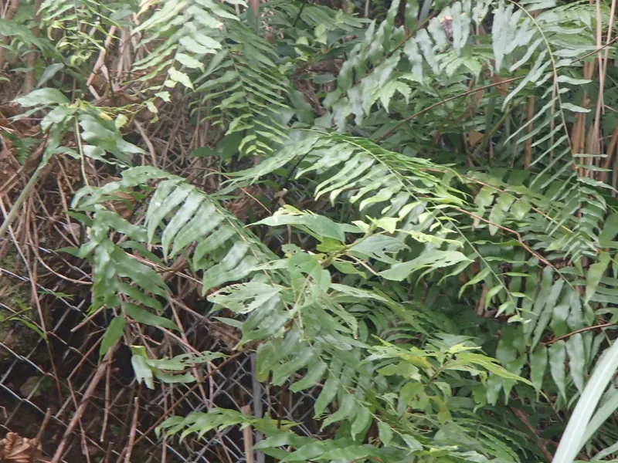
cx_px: 309
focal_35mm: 140
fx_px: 2499
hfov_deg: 14.1
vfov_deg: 10.6
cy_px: 232
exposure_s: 1/60
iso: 800
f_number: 5.9
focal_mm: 25
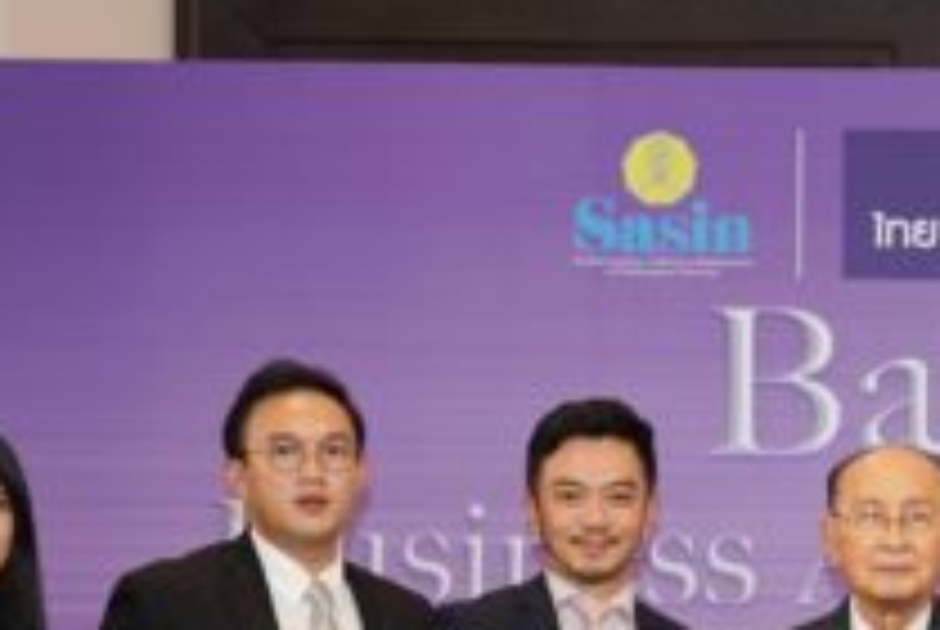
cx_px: 1304
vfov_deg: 9.3
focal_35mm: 146
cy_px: 785
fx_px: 3818
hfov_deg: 13.4
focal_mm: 42
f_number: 4
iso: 800
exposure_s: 1/125
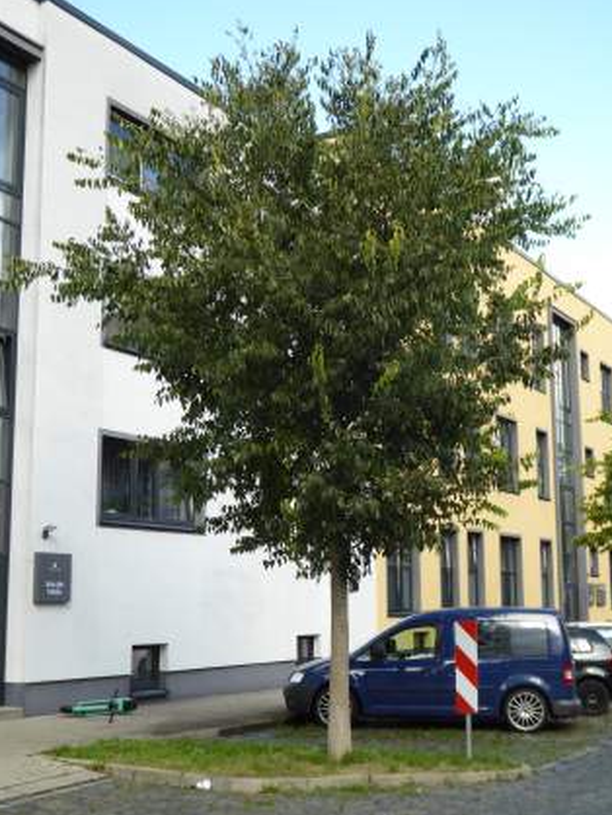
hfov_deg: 29.1
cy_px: 407
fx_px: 1177
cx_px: 306
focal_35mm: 50
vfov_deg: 38.2
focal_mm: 8.4
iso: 100
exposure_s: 1/160
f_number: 4
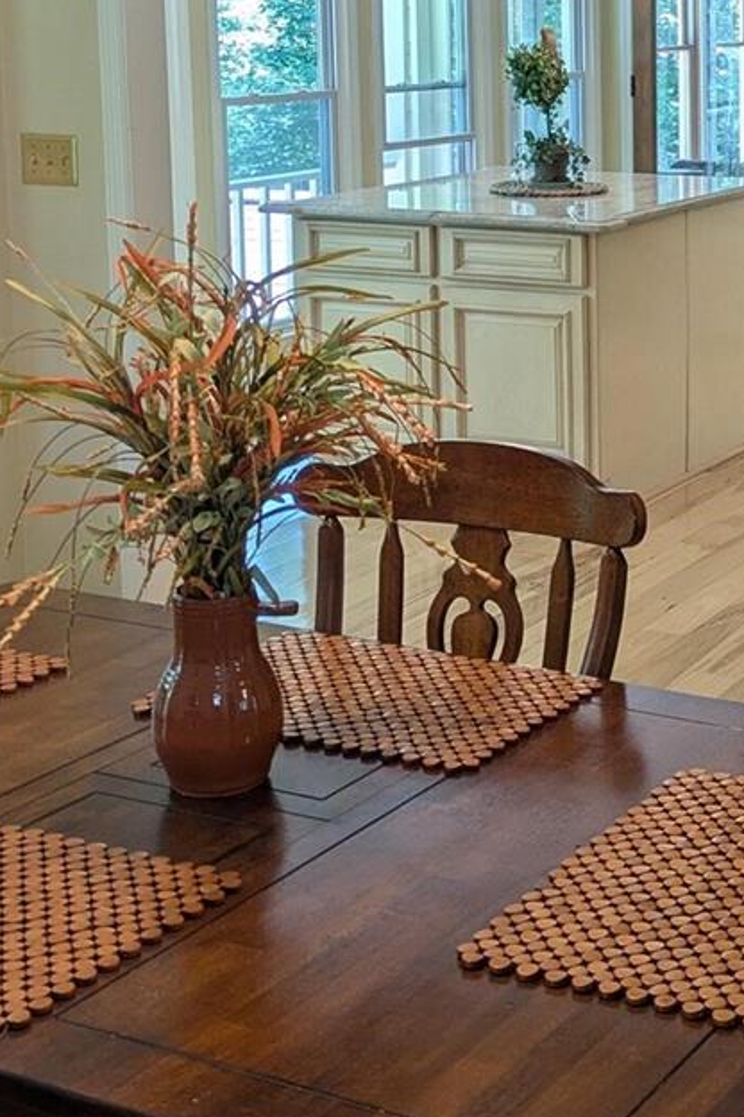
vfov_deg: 31.0
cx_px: 785
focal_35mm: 64
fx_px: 1984
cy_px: 299
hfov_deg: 20.4
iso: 64
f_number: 1.89
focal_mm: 5.43
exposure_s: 1/40
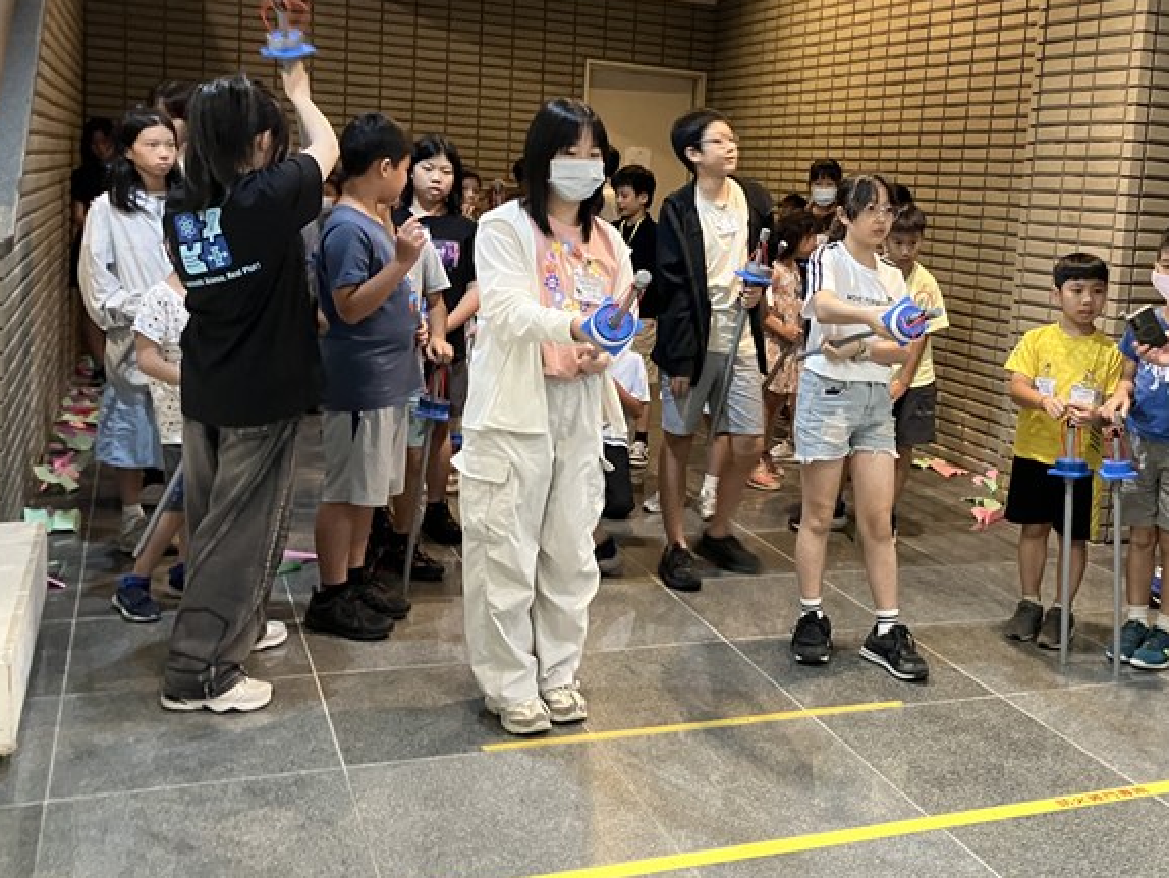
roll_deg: -3.5
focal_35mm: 39
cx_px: 788
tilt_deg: -6.8
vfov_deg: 36.6
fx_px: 1318
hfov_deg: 47.0
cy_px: 332
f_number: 1.8
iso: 500
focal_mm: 3.99
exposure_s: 1/30
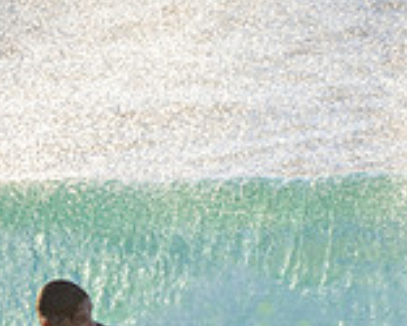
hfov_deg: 0.7
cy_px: 393
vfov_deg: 0.6
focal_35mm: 2623
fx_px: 31615
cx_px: 133
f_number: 5.6
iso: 280
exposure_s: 1/1250
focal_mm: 500
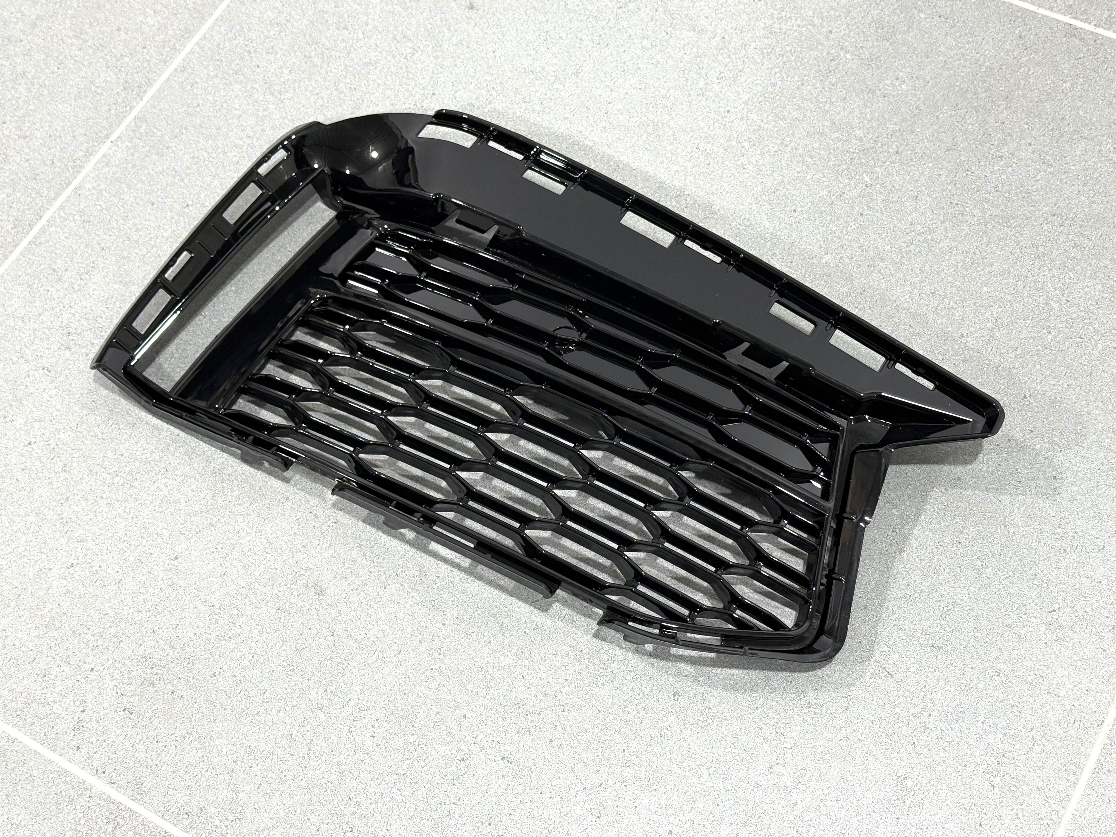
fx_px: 1547
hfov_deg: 39.7
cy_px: 418
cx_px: 558
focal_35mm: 48
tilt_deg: -61.9
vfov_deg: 30.3
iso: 125
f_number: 1.78
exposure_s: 1/100
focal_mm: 6.76
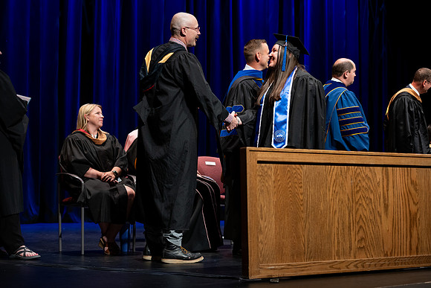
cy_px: 144
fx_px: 838
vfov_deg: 19.5
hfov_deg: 28.8
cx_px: 216
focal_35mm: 70
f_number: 2.8
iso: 500
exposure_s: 1/250
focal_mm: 70
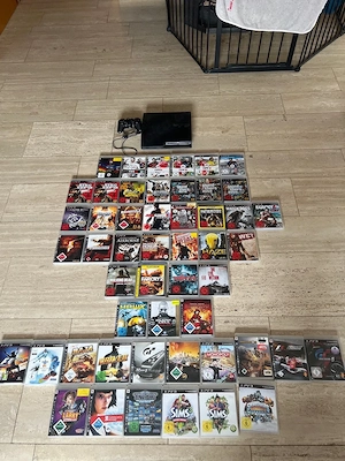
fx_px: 346
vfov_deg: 67.3
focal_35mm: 26
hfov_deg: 53.1
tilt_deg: -56.4
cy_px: 230
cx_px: 172
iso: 125
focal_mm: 5.7
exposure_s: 1/64
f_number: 1.5
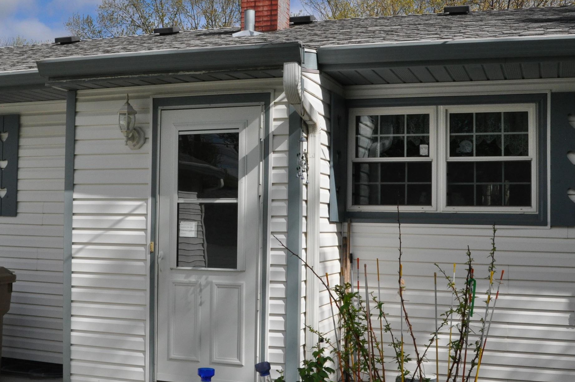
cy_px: 173
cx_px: 260
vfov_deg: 29.8
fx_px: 718
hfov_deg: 43.6
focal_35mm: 45
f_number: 14
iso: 800
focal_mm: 18
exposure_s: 1/800
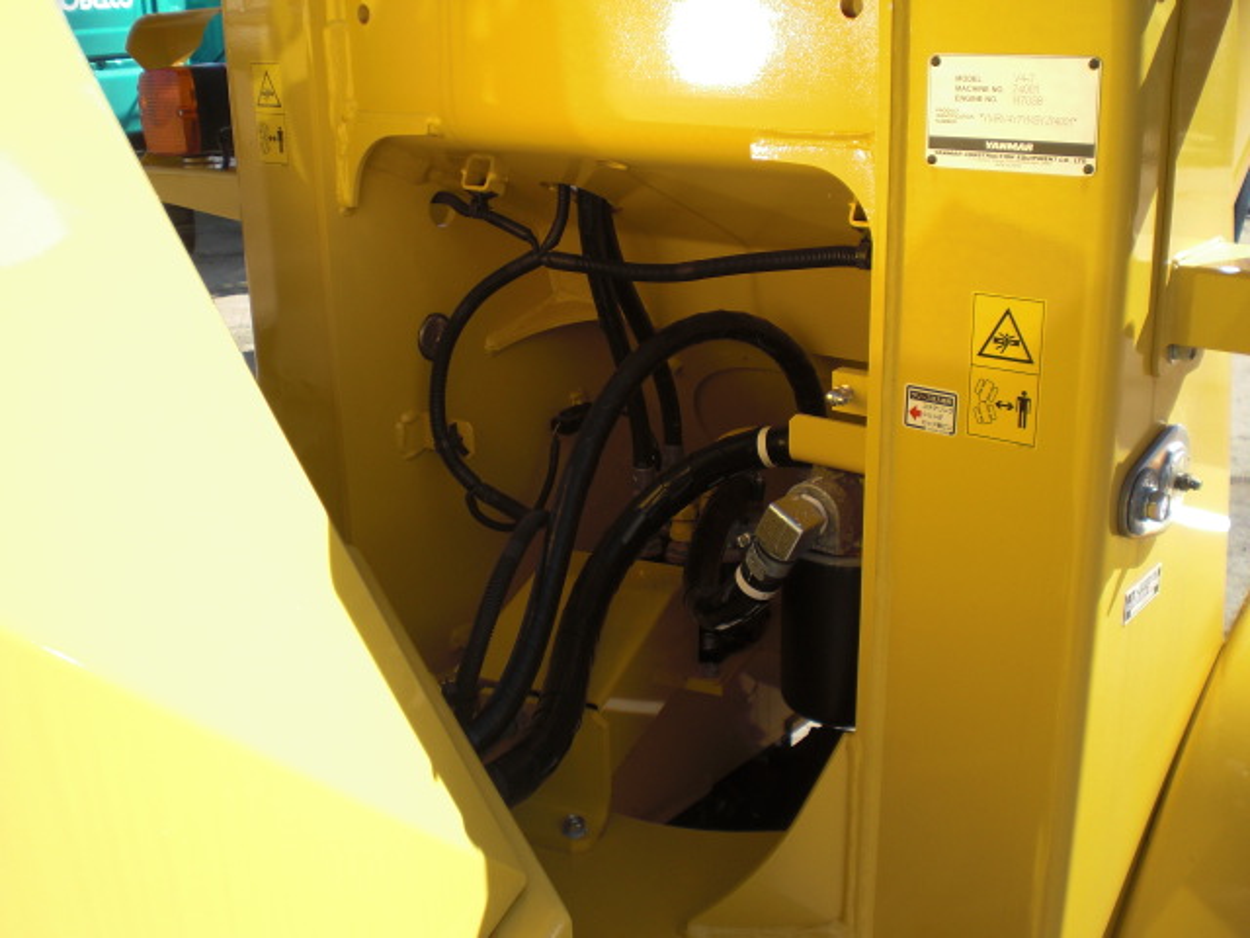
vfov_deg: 37.7
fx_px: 1372
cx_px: 625
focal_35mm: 38
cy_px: 469
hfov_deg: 49.0
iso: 64
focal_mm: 6.3
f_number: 3.1
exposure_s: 1/400
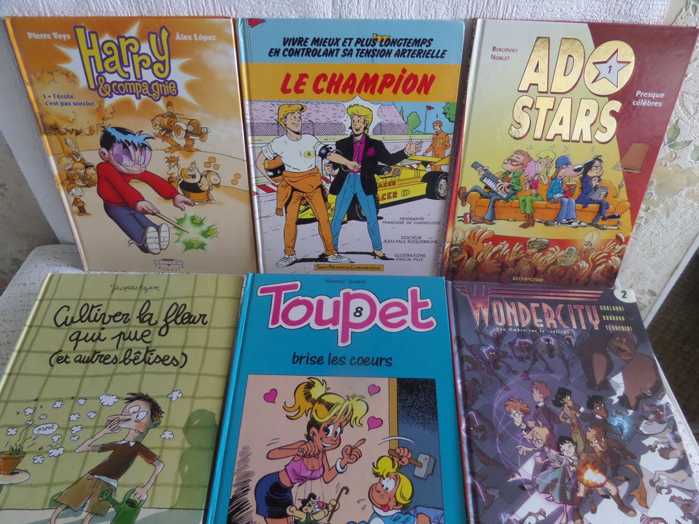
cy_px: 262
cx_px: 350
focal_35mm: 24
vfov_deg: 56.8
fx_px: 485
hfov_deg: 71.6
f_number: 3.2
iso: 480
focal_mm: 4
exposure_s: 1/30
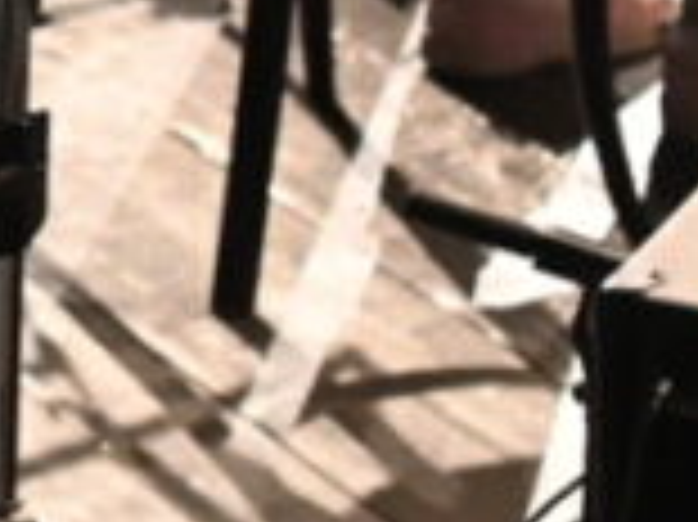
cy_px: -668
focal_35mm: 286
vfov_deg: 5.1
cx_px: -757
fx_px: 5762
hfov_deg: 6.7
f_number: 3.5
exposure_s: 1/125
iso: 4000
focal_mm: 30
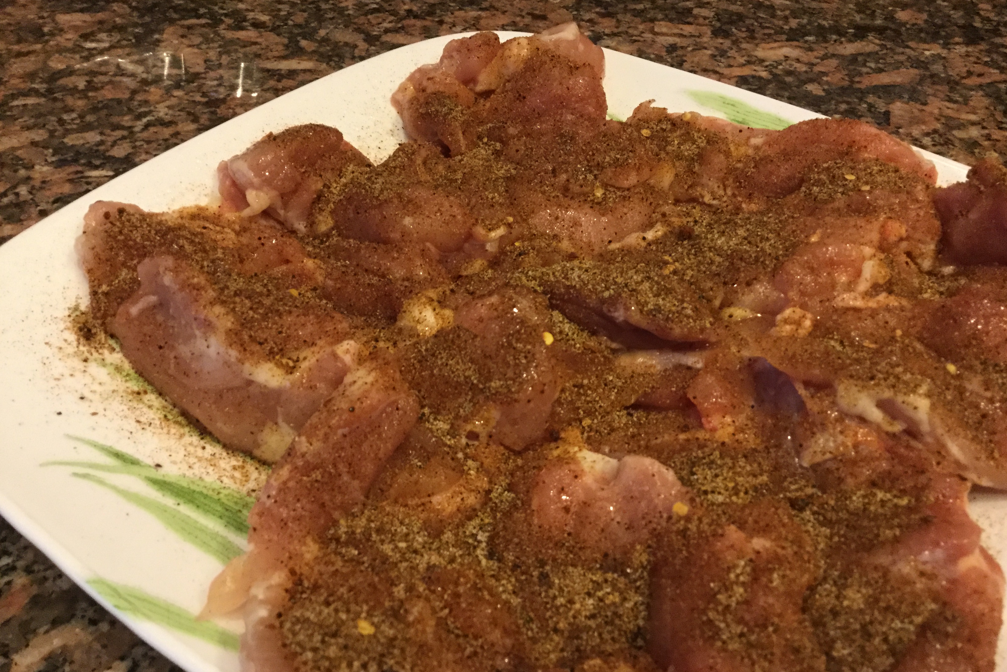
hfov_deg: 57.2
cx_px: 514
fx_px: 923
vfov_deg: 39.9
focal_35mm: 33
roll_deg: -6.3
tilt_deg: -42.4
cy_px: 374
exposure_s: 1/15
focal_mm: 3.3
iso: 200
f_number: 2.4
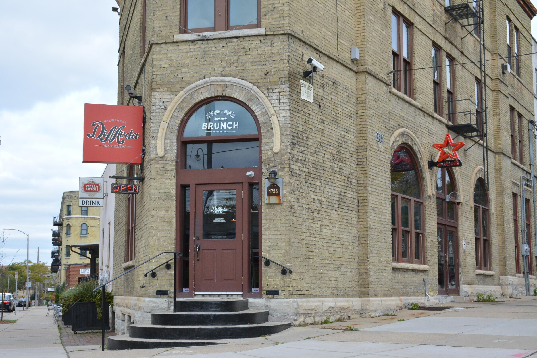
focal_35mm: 52
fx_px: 776
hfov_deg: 38.2
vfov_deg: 26.0
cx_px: 265
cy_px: 182
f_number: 10
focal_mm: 34
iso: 1250
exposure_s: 1/400
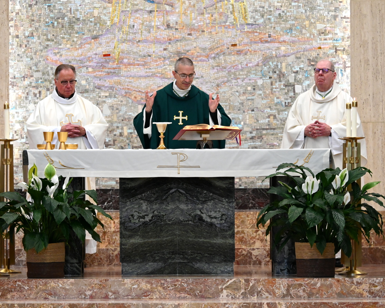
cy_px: 154
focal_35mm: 226
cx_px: 176
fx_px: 2575
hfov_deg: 8.6
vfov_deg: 6.8
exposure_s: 1/200
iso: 4500
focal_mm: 200
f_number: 6.3
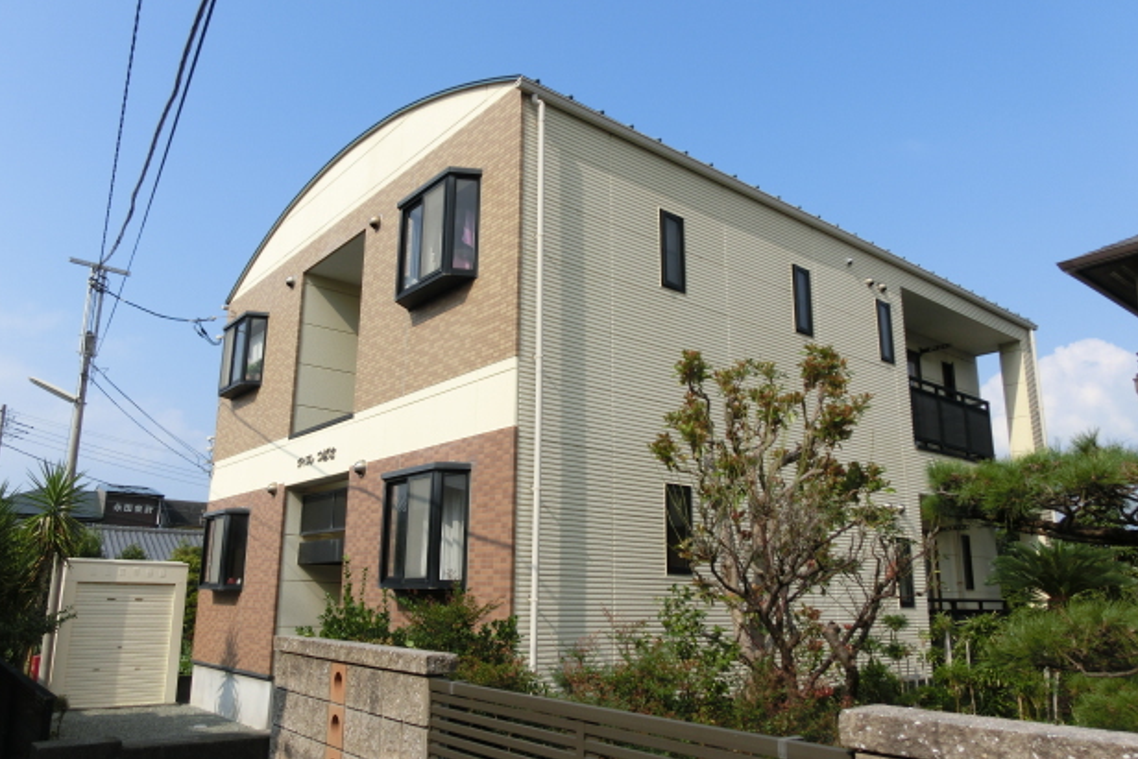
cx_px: 549
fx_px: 854
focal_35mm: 27
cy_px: 403
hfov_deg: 67.4
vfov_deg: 47.9
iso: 80
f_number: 8
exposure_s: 1/200
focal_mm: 4.4
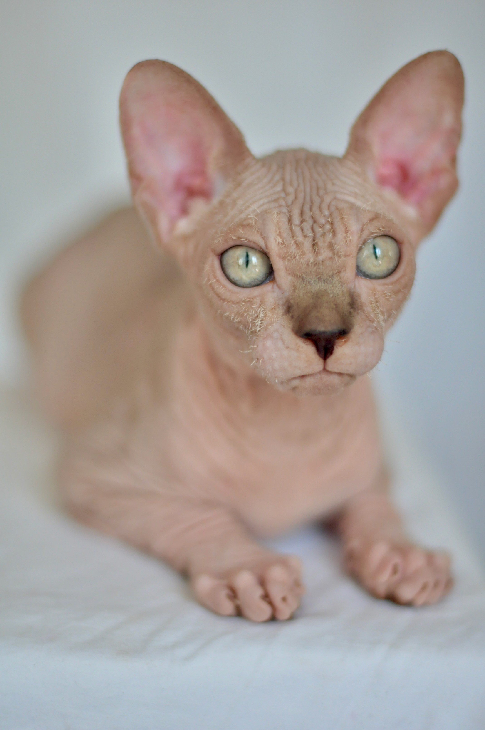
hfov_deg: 18.1
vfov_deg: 27.0
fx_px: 1519
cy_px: 365
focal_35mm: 75
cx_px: 242
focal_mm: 50
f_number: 1.6
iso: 800
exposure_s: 1/1600
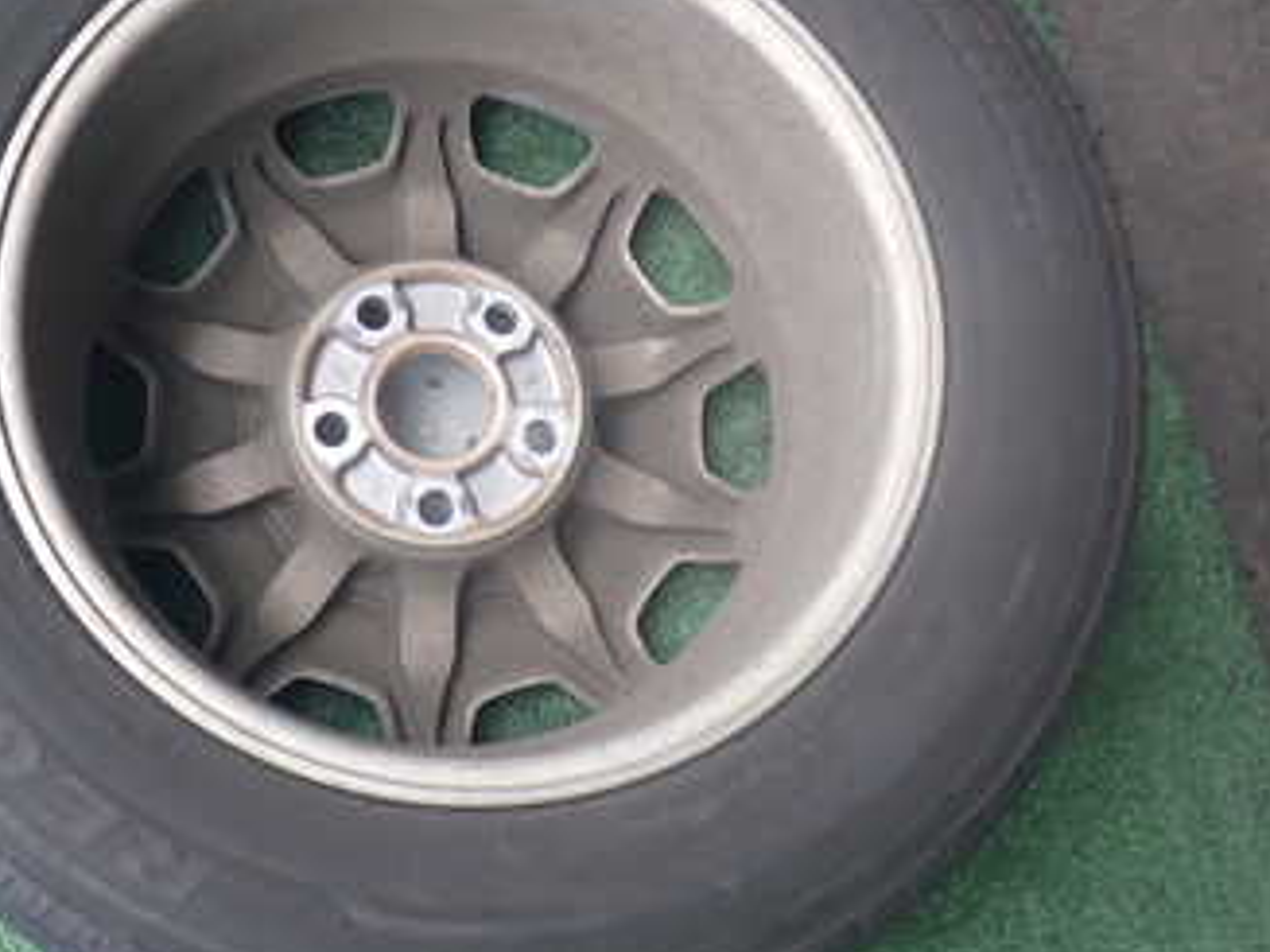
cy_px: 389
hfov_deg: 34.7
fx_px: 2017
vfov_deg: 26.5
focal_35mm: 55
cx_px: 466
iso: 125
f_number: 2.3
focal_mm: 5.4
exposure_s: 1/125
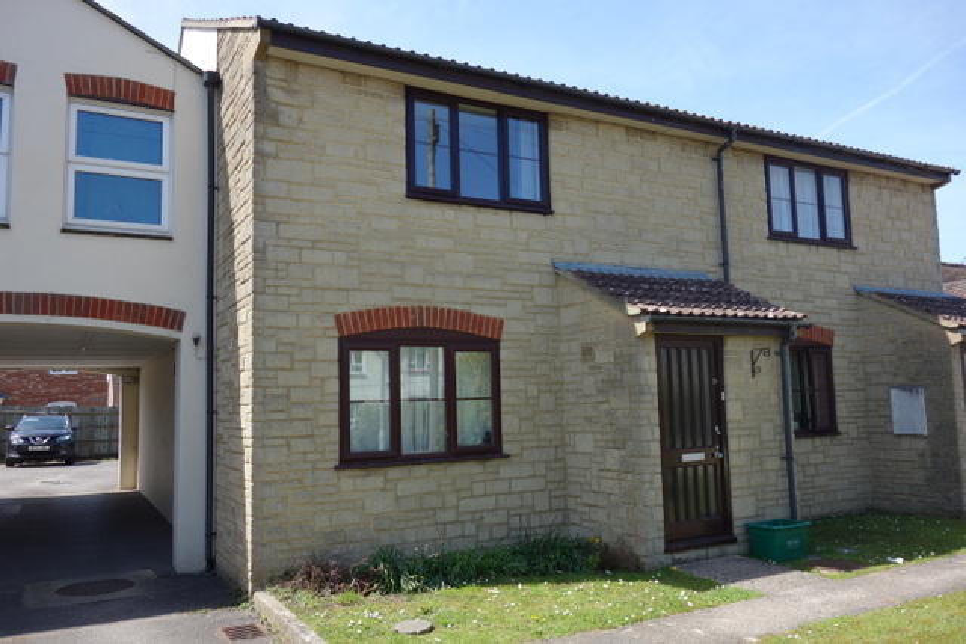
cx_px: 483
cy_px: 322
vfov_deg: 46.4
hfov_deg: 65.5
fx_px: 751
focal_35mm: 28
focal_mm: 10.4
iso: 125
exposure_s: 1/250
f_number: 5.6
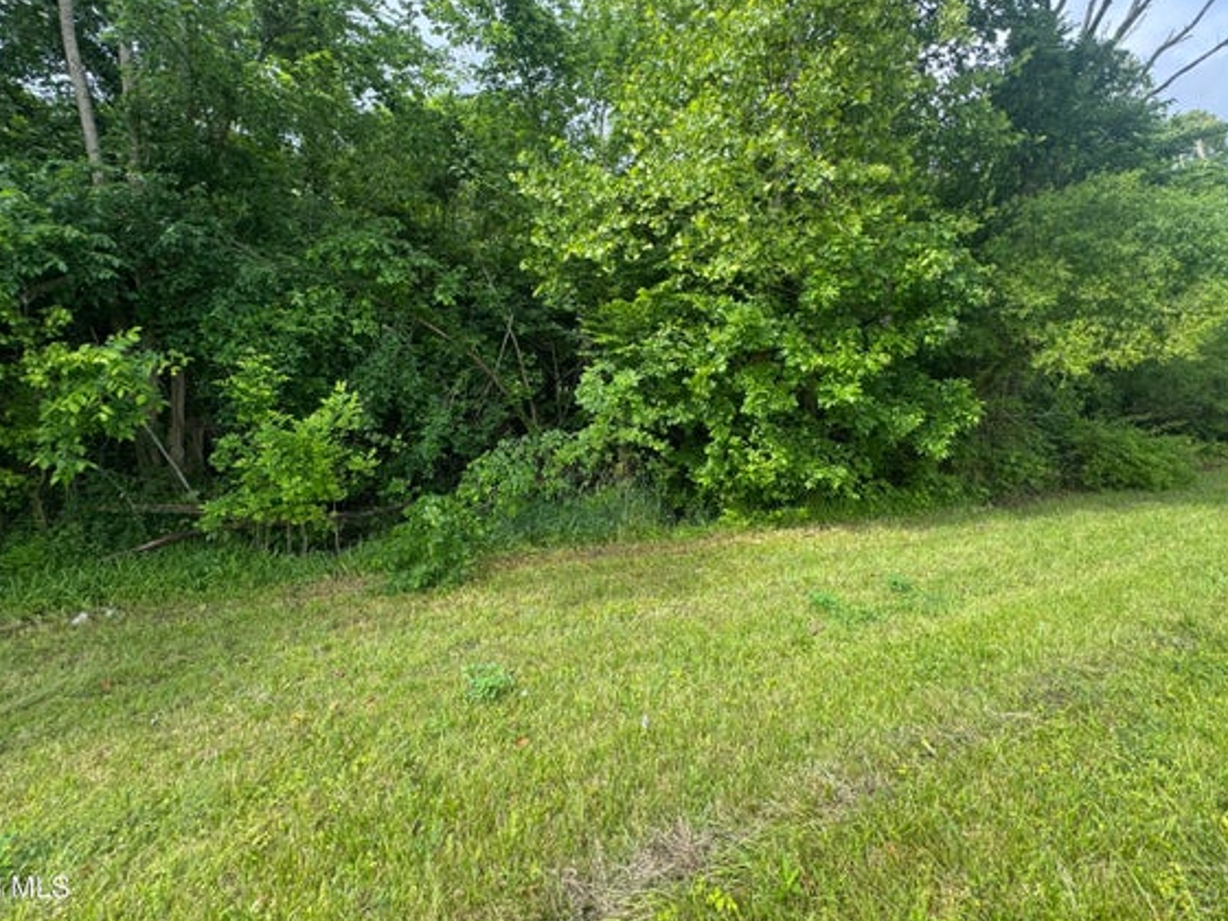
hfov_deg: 94.4
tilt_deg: -7.0
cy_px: 410
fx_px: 568
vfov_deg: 77.8
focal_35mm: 16
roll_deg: -0.8
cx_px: 643
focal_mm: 2.22
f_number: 2.2
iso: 40
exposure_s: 1/392
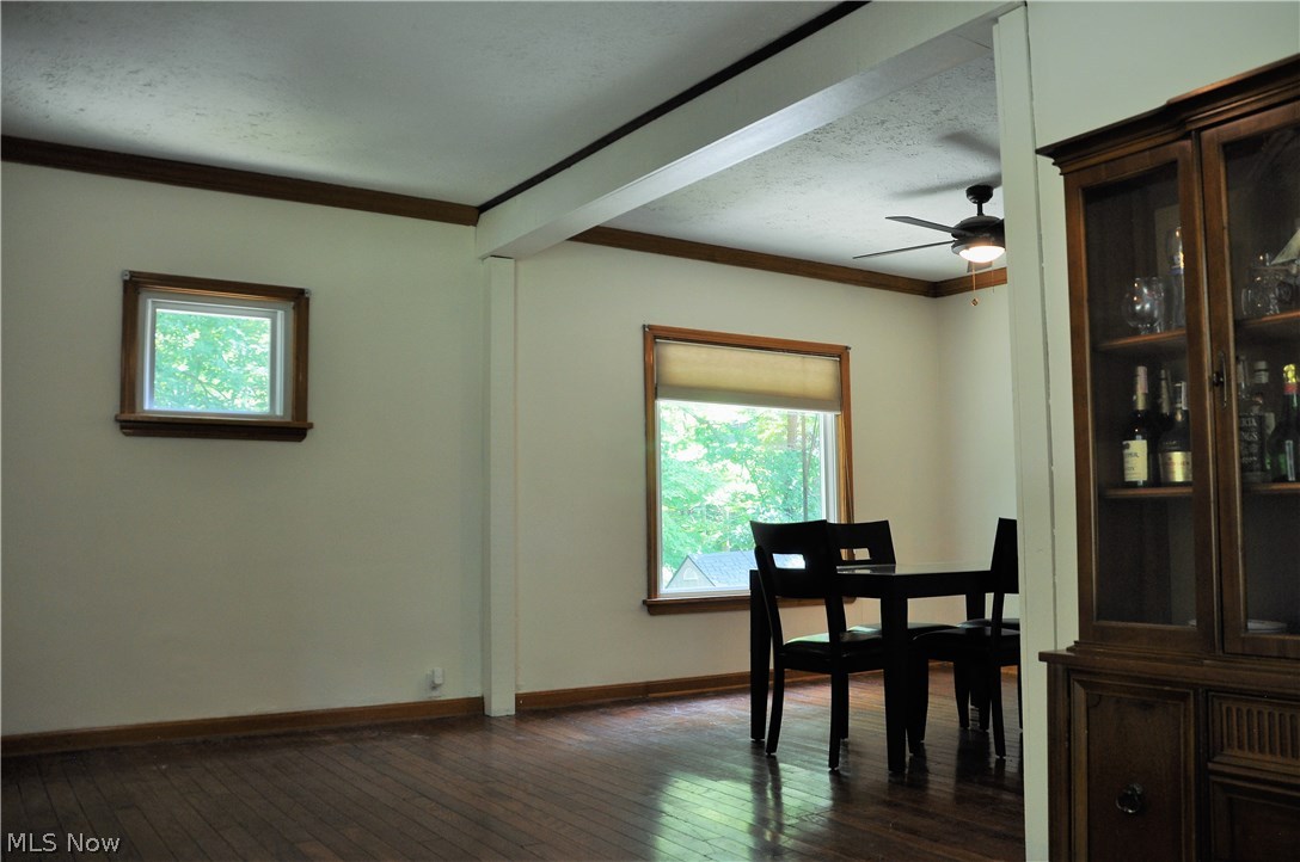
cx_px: 650
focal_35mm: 30
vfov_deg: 43.5
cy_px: 431
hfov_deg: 62.0
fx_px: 1082
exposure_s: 1/60
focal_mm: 20
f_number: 4
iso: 450
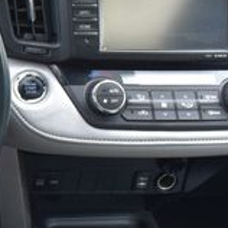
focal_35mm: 103
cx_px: -193
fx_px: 768
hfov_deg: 14.6
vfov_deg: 16.9
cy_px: 128
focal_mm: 20
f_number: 6.3
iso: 400
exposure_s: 1/15
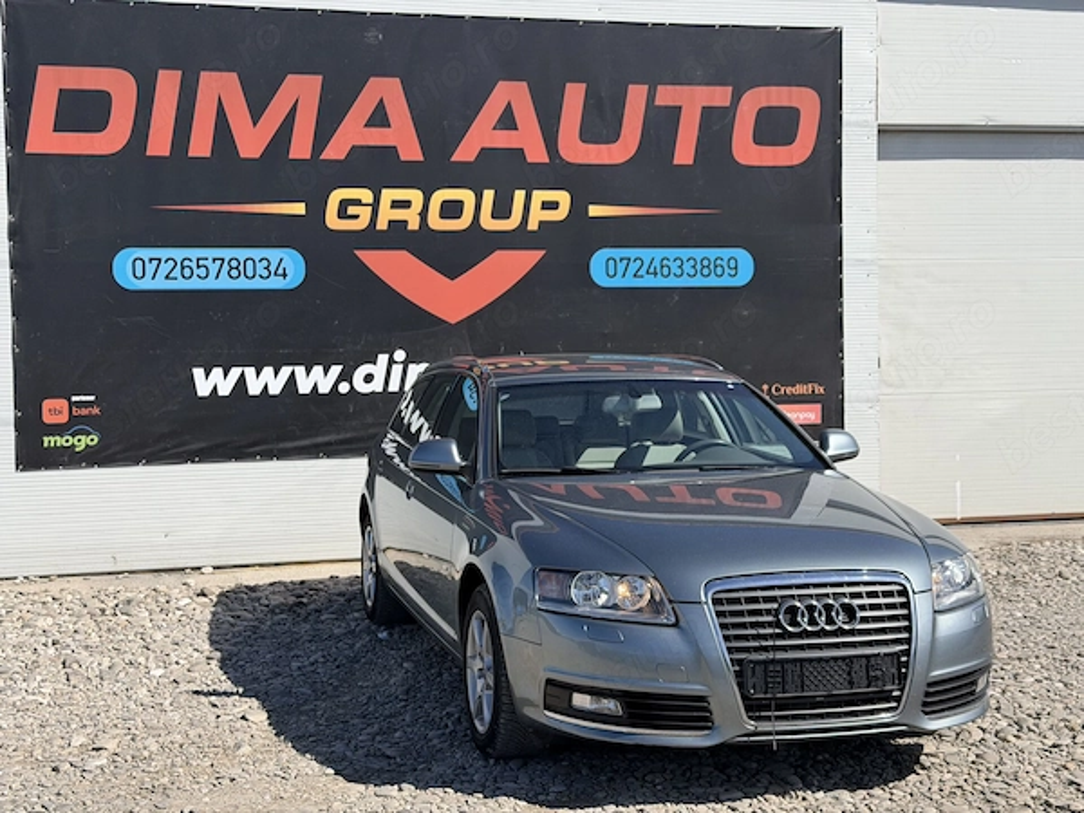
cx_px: 542
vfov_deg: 30.3
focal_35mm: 48
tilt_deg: -1.4
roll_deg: +1.5
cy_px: 406
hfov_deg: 39.7
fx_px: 1503
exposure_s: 1/5587
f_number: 1.78
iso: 80
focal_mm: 6.76
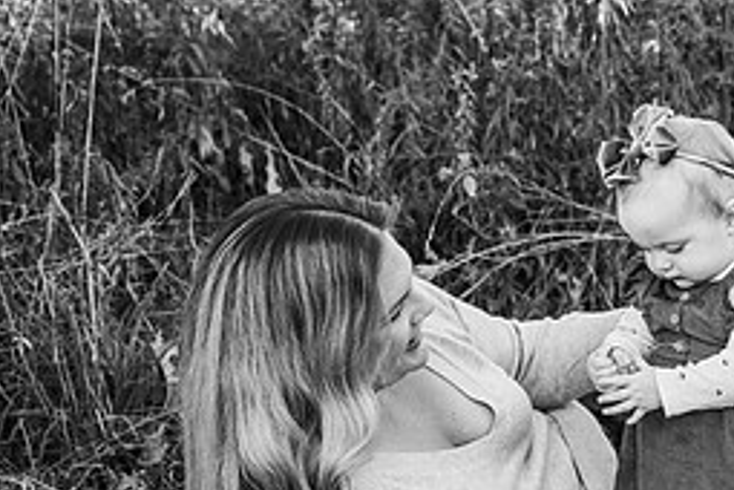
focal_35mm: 74
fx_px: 1509
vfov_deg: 18.3
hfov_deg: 26.3
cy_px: 362
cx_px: 682
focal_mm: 32.5
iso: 640
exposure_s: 1/320
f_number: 4
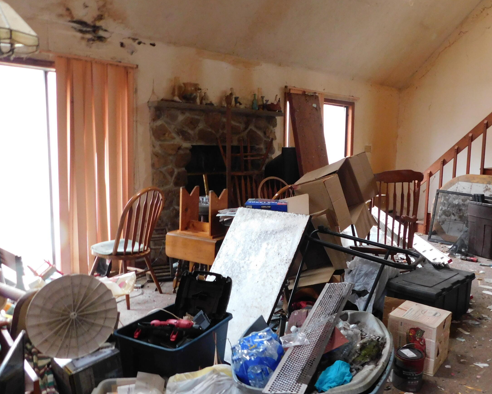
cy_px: 200
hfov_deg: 56.8
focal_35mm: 31
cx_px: 289
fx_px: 451
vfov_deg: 47.1
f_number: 3
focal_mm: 4
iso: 400
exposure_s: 1/10
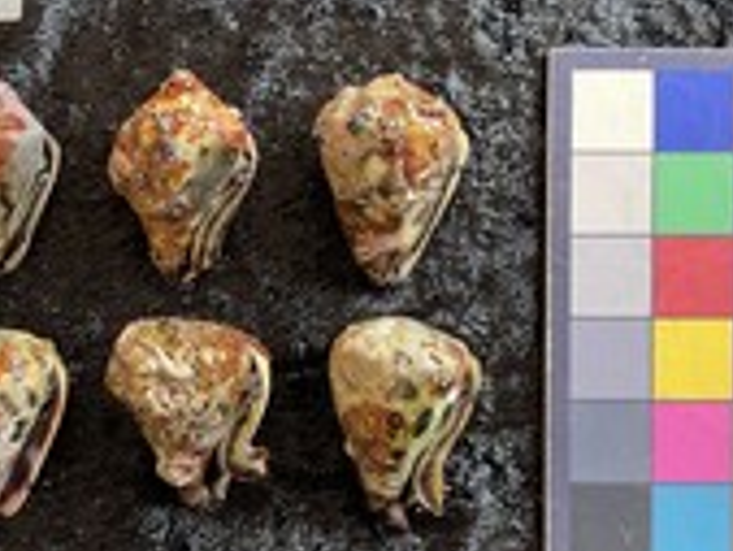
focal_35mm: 60
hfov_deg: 31.7
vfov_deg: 24.4
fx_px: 1271
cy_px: 358
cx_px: 195
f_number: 1.8
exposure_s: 1/60
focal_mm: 3
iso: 50
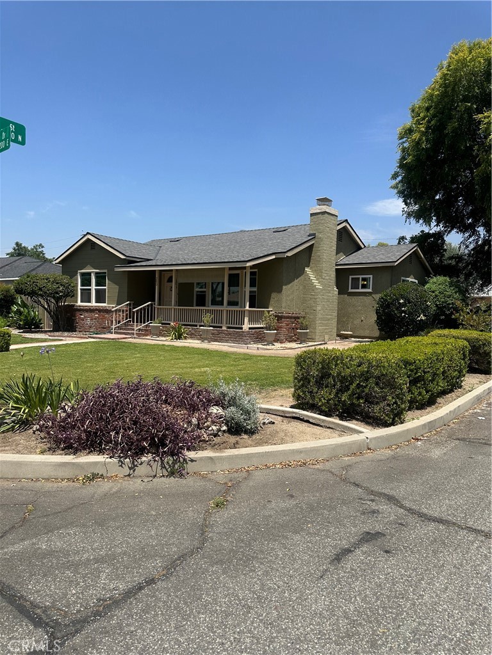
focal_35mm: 24
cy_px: 328
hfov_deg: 56.8
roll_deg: +0.3
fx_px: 455
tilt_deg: -0.8
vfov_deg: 71.6
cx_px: 246
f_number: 1.78
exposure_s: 1/5000
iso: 80
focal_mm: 6.86
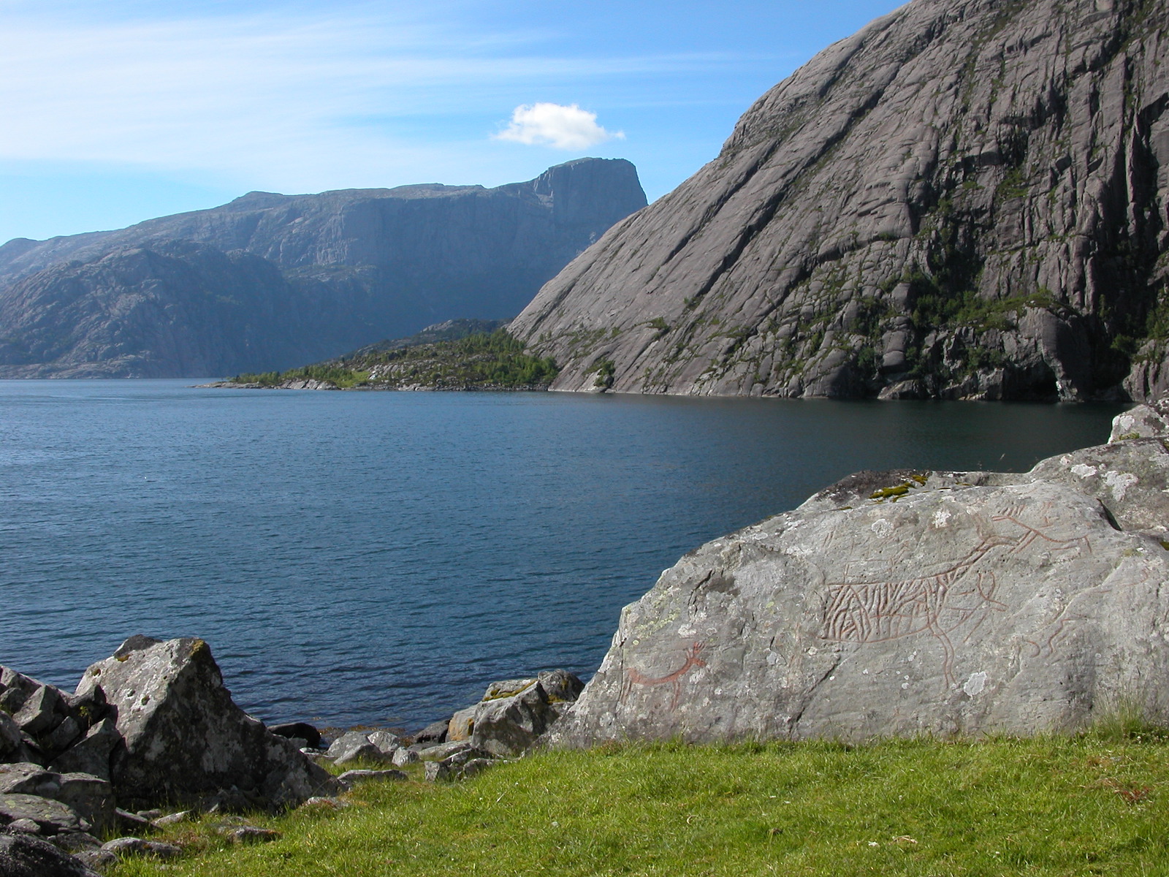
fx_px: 1182
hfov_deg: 52.6
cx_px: 584
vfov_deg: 40.7
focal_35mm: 35
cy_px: 438
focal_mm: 8.9
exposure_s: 1/298
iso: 100
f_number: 6.3
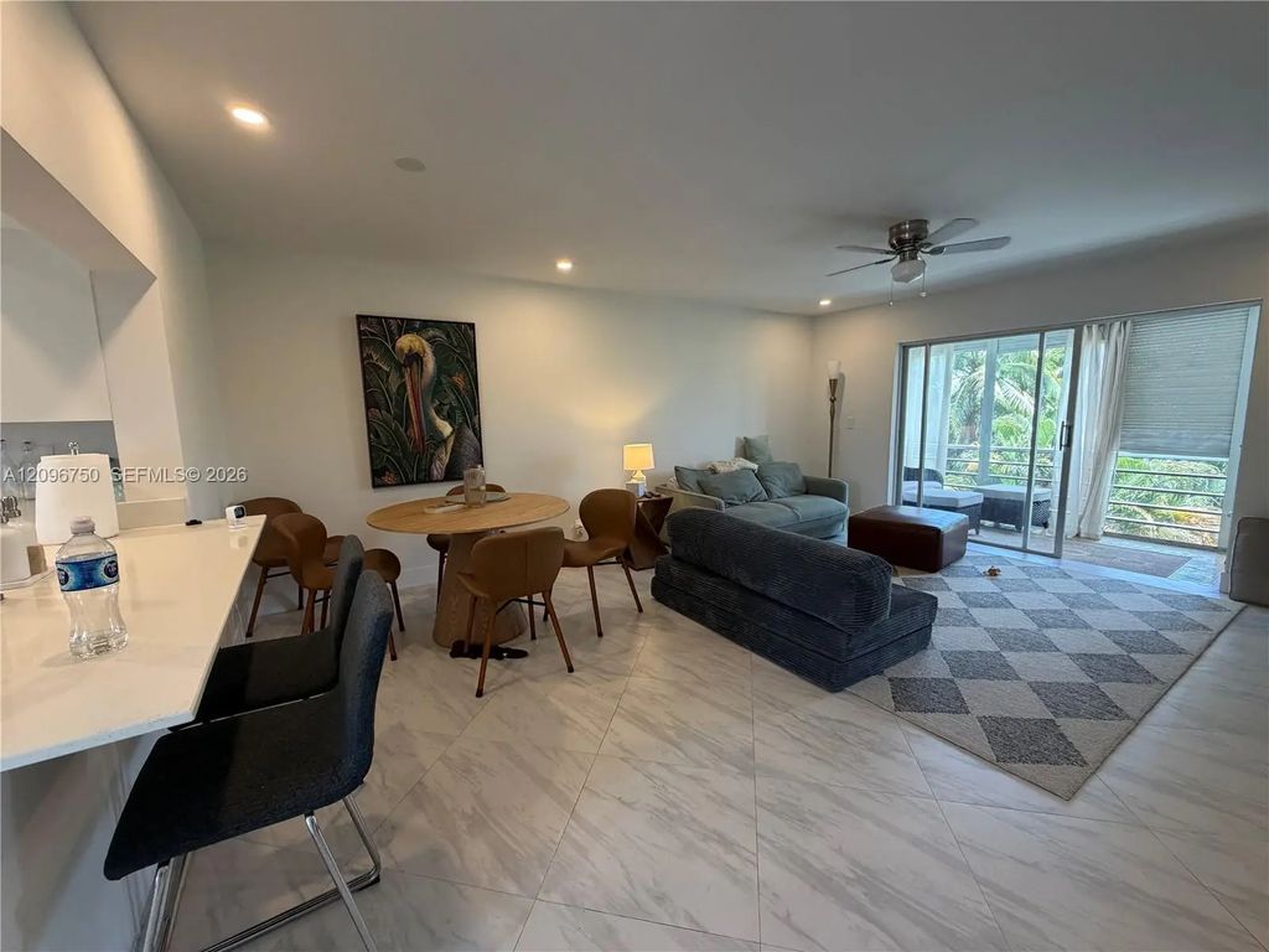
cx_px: 634
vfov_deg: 85.7
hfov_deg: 102.1
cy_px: 476
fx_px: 513
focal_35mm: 14
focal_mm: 2.22
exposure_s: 1/120
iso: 250
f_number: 2.2
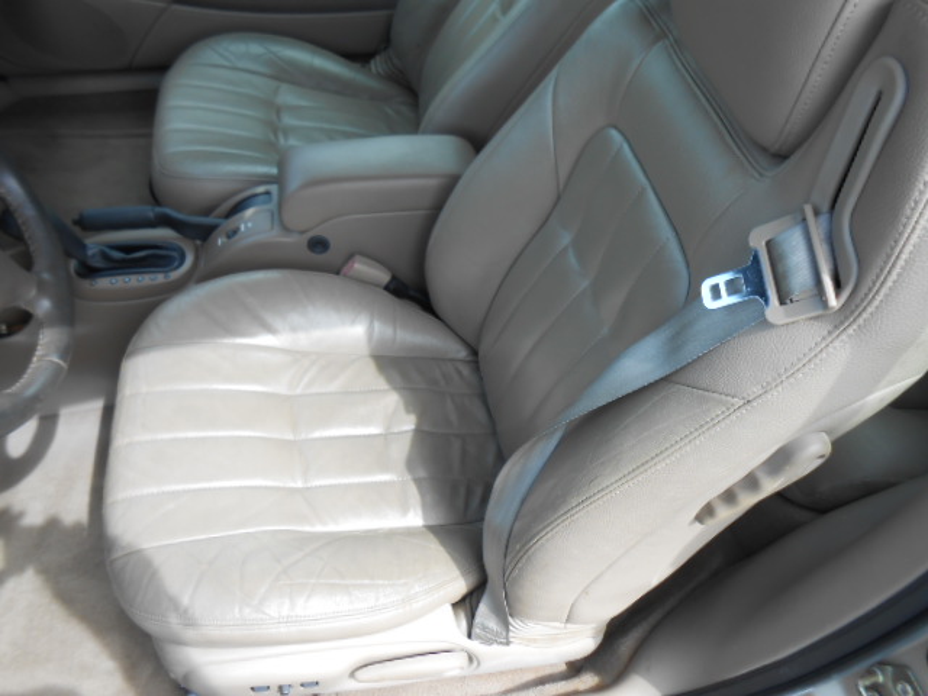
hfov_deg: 67.3
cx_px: 464
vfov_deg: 53.1
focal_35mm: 26
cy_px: 348
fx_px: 697
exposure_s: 1/100
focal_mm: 4.6
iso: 80
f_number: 3.5
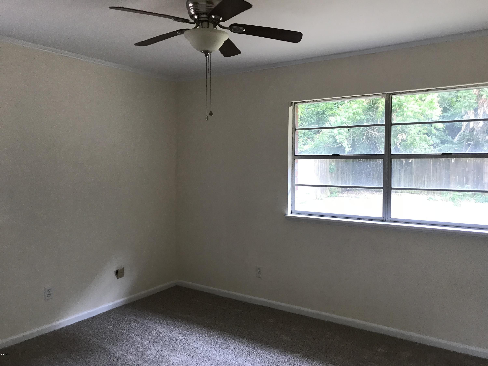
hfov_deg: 63.4
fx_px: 395
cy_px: 183
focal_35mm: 28
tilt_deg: -1.8
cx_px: 244
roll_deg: +1.6
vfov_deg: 49.7
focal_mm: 3.99
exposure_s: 1/30
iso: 20
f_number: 1.8
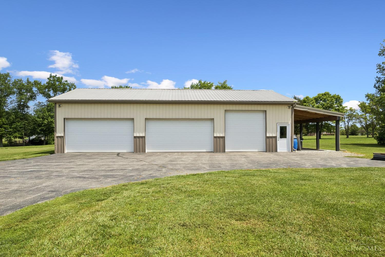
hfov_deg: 78.6
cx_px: 192
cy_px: 128
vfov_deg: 57.2
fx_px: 235
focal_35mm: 22
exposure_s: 1/2000
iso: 100
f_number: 2.8
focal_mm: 8.38
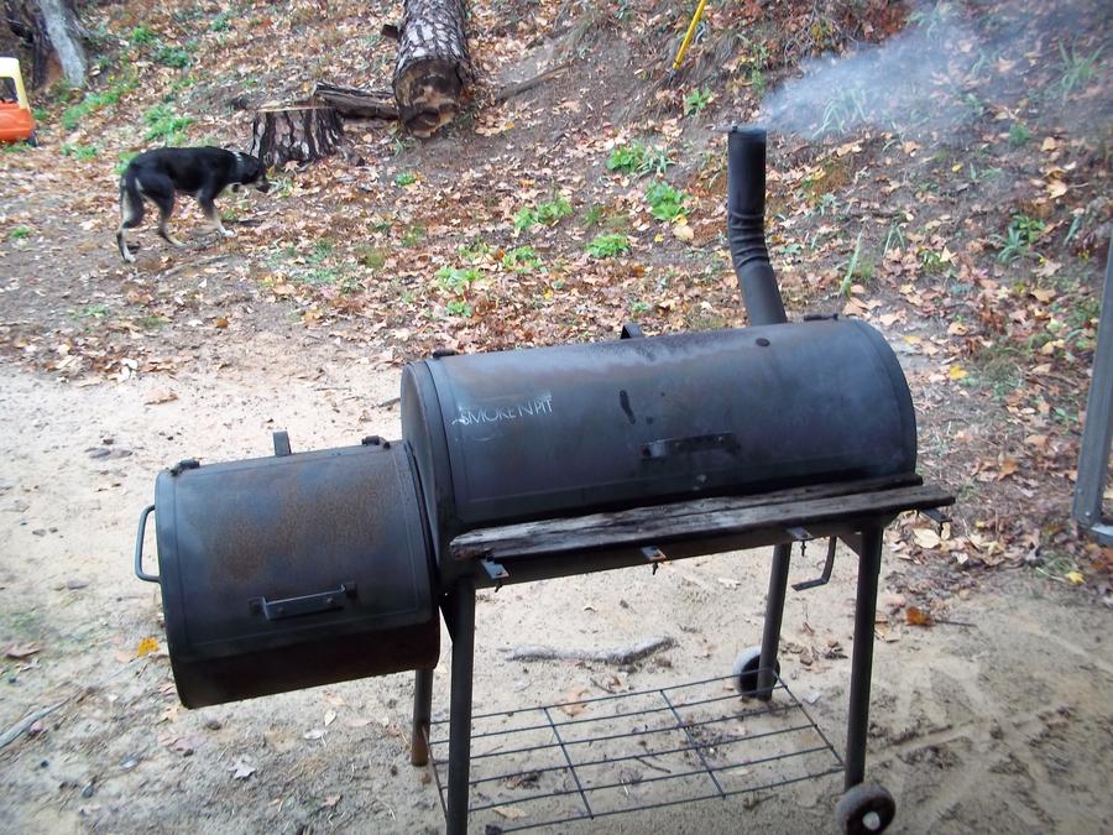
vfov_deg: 39.7
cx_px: 556
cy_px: 418
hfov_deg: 51.4
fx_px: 1157
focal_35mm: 36
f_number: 3.1
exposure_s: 1/50
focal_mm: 6.5
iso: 80
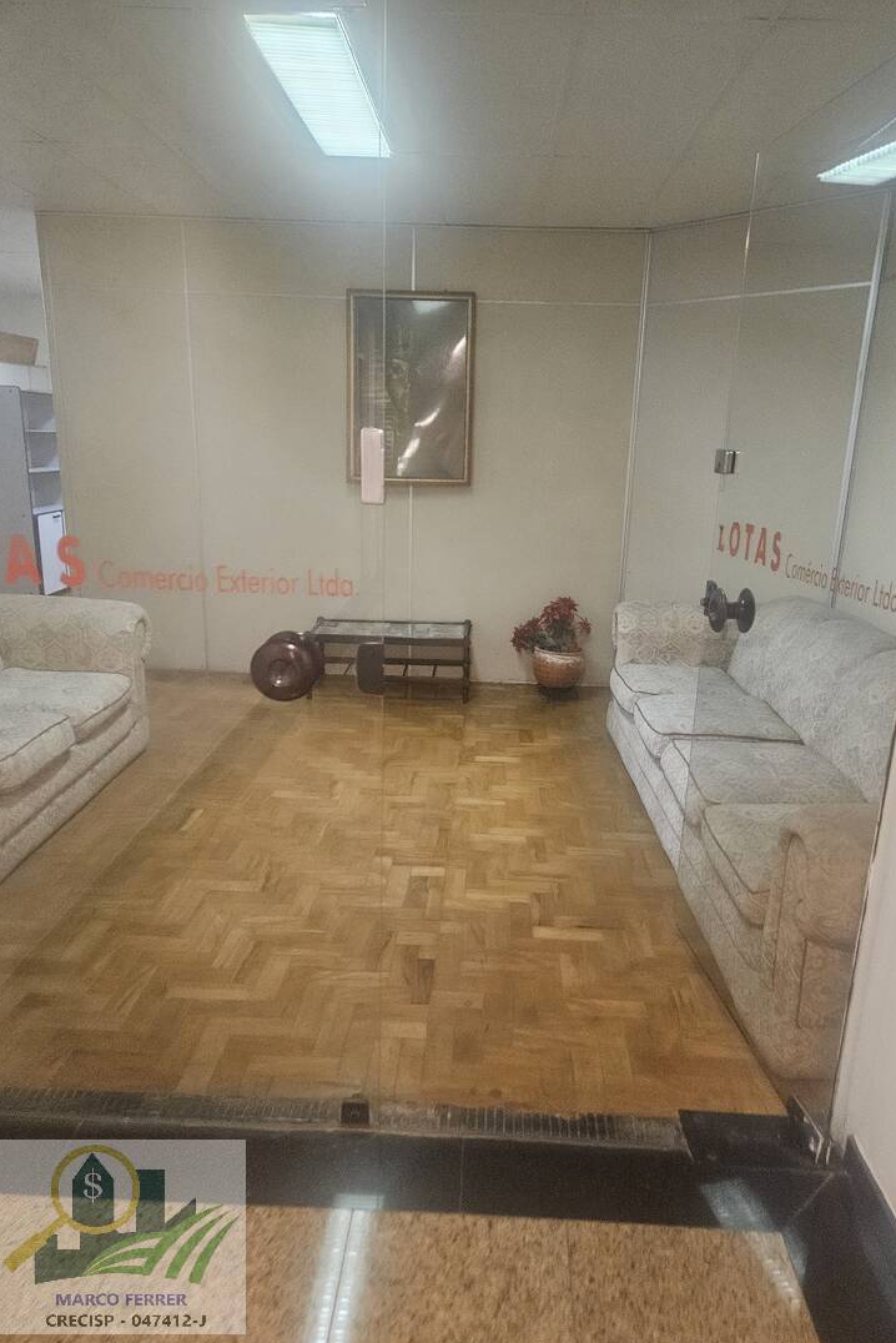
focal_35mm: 24
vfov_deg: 73.7
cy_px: 673
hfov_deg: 53.1
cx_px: 487
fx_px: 895
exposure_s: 1/60
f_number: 1.8
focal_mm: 5.4
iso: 800
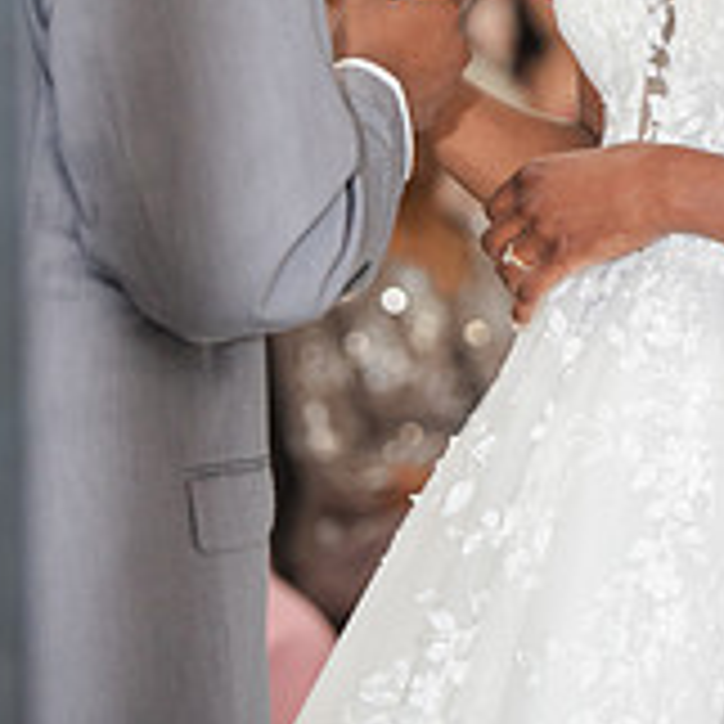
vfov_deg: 6.7
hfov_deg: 6.7
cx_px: 630
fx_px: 6176
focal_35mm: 261
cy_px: -90
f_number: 2.8
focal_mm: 110
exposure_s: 1/100
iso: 800
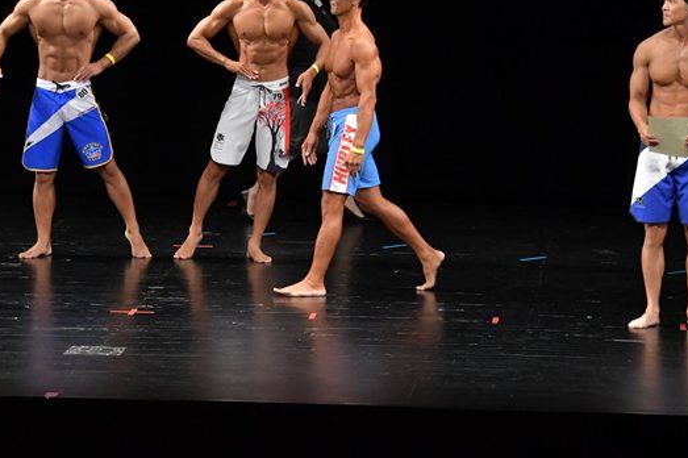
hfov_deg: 8.3
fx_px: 4755
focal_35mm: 249
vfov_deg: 5.5
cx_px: 206
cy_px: 124
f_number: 5.6
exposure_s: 1/400
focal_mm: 112
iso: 3200
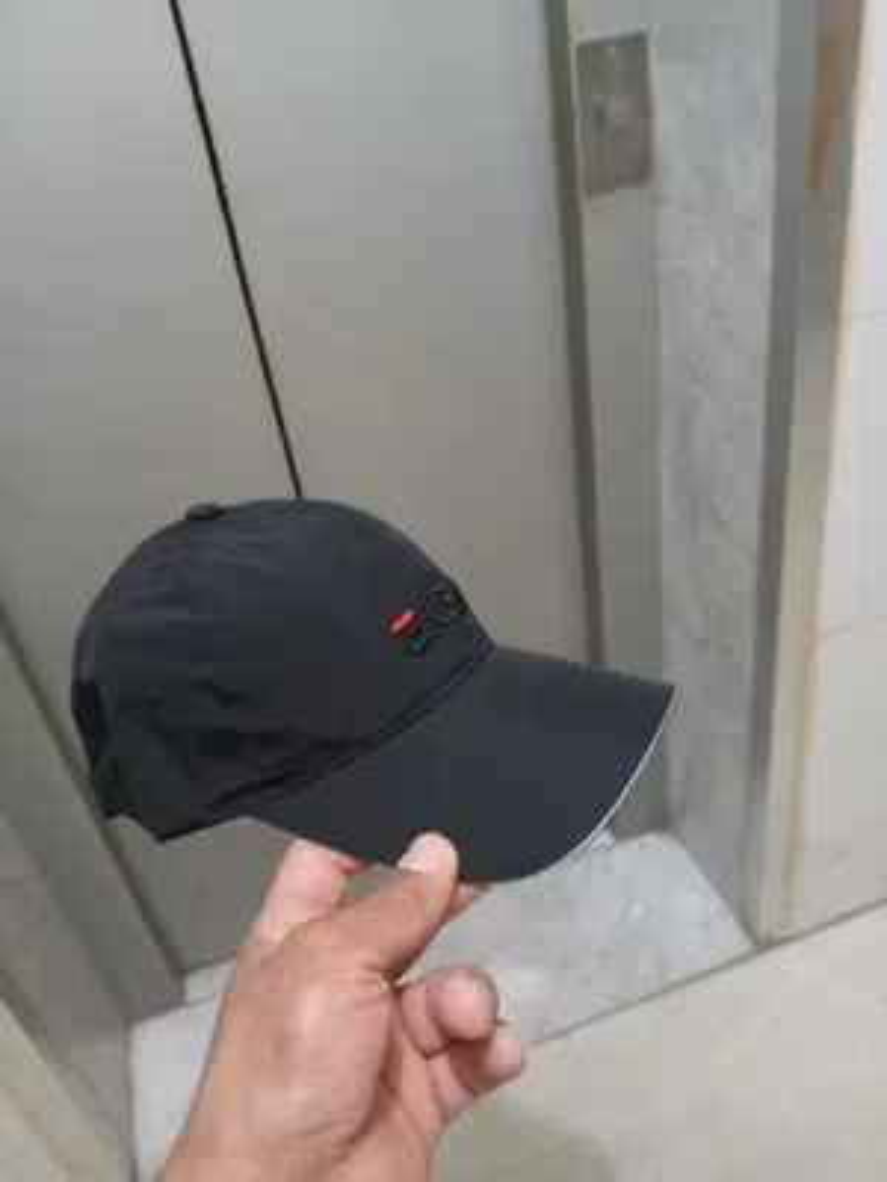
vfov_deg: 67.3
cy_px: 591
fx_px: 888
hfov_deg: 53.1
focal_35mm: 26
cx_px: 444
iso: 1000
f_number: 1.8
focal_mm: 3.98
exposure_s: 1/16.7
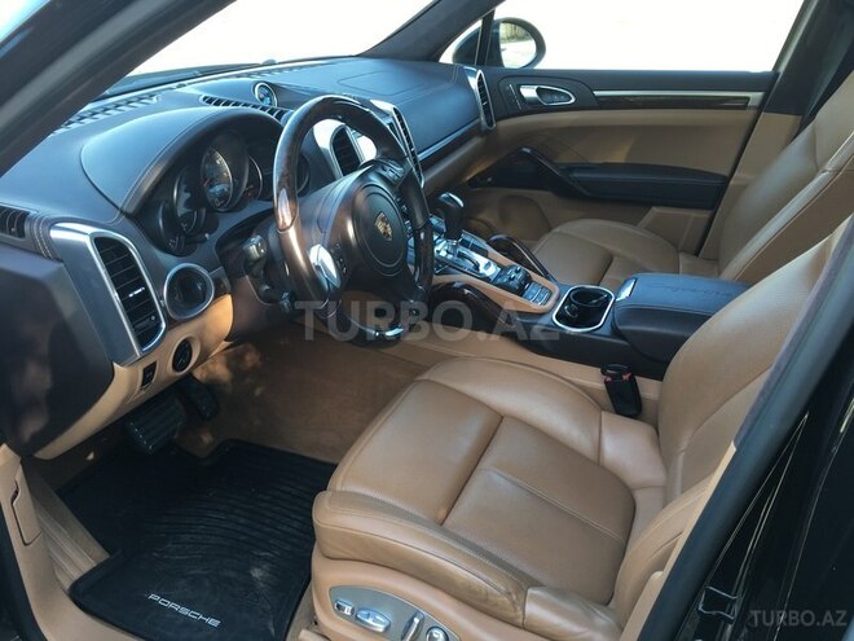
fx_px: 715
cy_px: 320
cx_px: 427
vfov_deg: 48.2
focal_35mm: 29
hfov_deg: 61.7
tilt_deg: -28.9
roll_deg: +0.0
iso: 25
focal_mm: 4.15
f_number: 2.2
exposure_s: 1/50
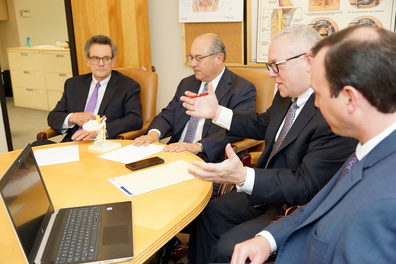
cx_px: 198
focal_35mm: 36
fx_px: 396
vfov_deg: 36.9
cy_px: 132
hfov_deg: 53.1
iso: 400
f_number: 2.8
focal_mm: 24
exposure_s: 1/60
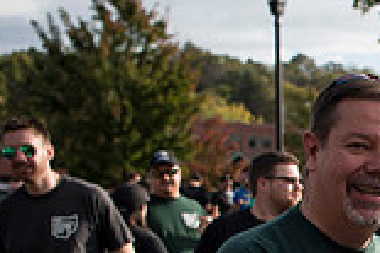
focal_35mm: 90
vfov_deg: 14.4
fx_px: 949
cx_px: 579
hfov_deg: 19.6
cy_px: 350
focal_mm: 24
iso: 250
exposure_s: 1/2000
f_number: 2.8
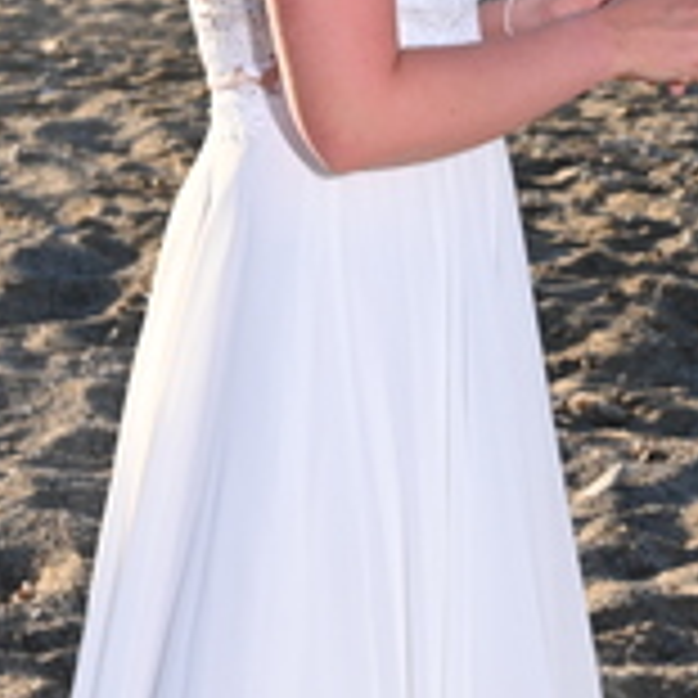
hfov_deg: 7.9
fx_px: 4973
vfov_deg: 7.9
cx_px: 995
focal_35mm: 218
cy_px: -351
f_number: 9
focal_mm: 44
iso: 200
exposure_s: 1/200
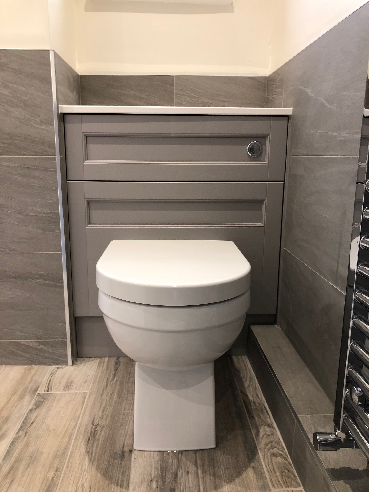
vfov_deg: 63.4
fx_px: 398
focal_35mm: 28
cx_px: 184
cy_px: 246
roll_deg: -0.8
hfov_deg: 49.7
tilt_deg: -11.7
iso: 32
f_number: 1.8
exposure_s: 1/20
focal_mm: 4
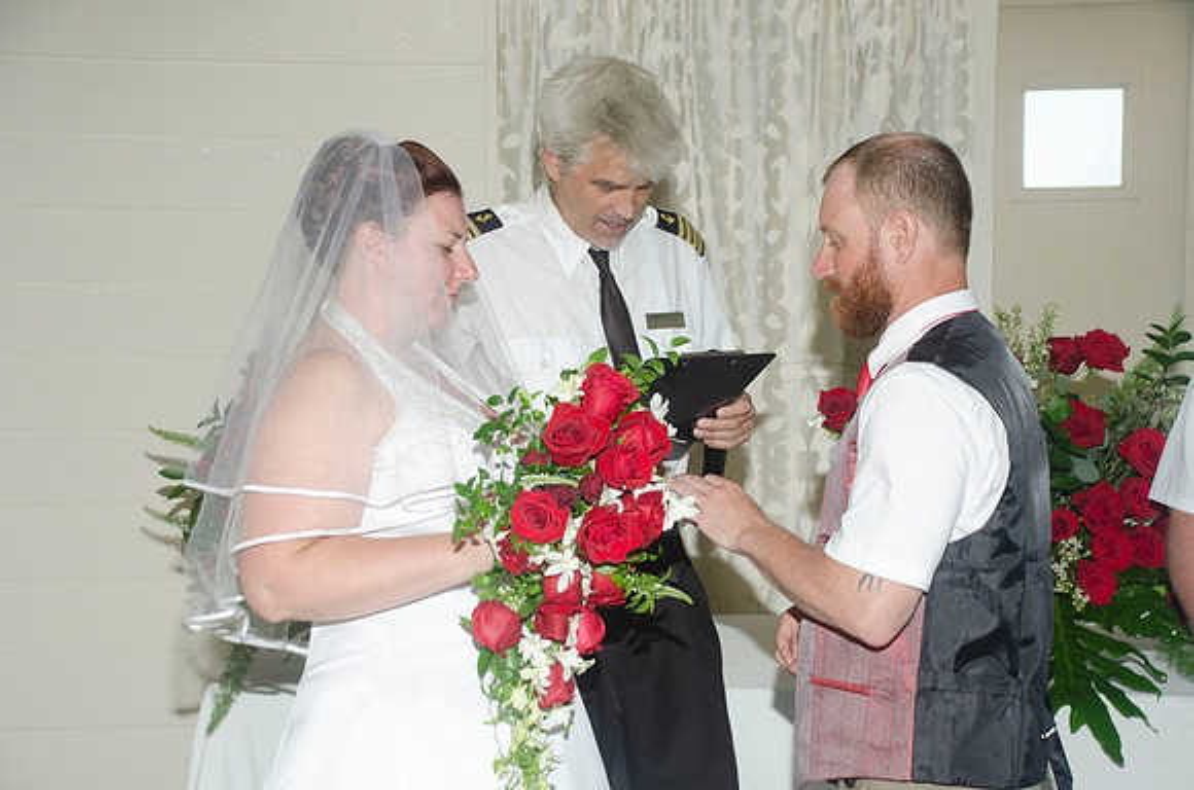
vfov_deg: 18.8
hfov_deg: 28.1
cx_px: 597
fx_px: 2383
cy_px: 395
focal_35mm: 72
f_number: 5.6
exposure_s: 1/250
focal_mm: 48
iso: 400
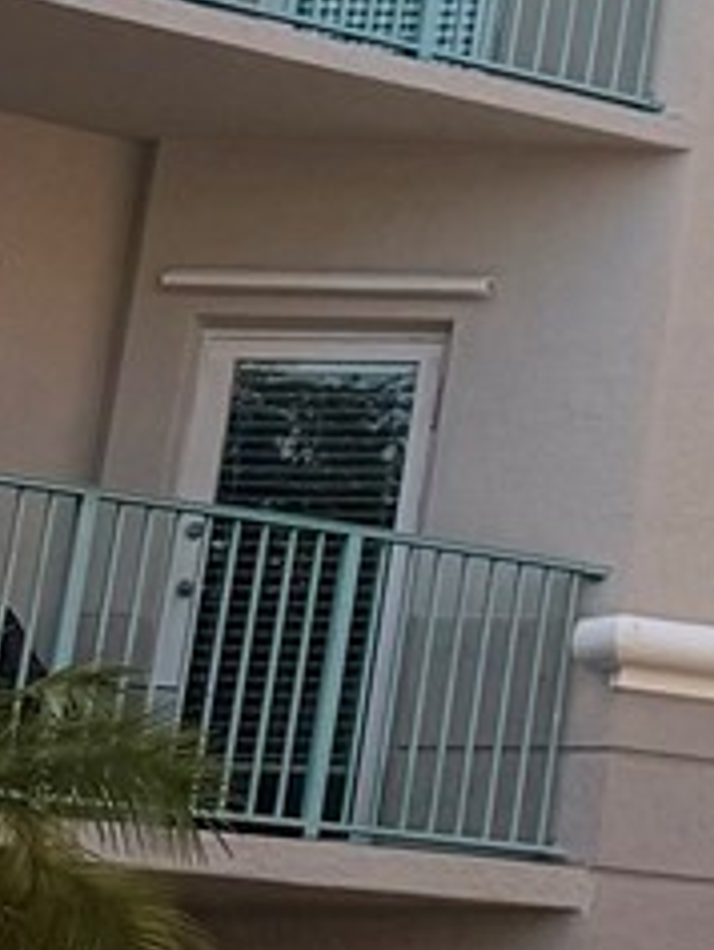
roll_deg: -0.4
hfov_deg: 7.6
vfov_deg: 11.9
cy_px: -249
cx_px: 2367
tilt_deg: +19.5
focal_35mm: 162
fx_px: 4451
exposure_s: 1/3021
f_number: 1.78
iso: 80
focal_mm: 6.76
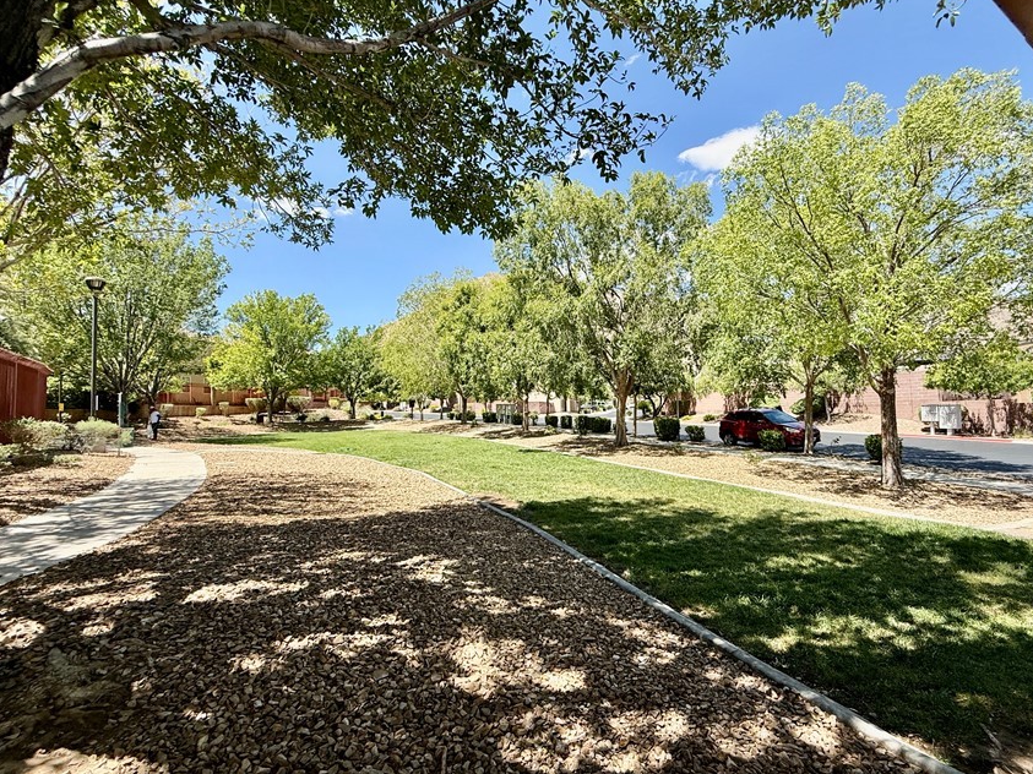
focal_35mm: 17
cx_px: 561
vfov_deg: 74.7
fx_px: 507
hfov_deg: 90.8
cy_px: 383
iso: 50
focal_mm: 2.22
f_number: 2.2
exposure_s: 1/1033
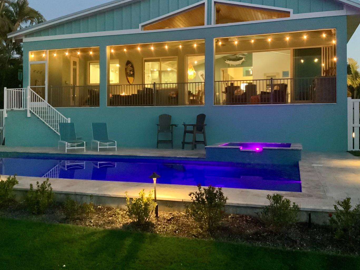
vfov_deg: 41.7
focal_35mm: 34
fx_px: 354
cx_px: 185
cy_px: 116
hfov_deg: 53.9
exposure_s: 1/24
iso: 500
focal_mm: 3
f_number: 1.8
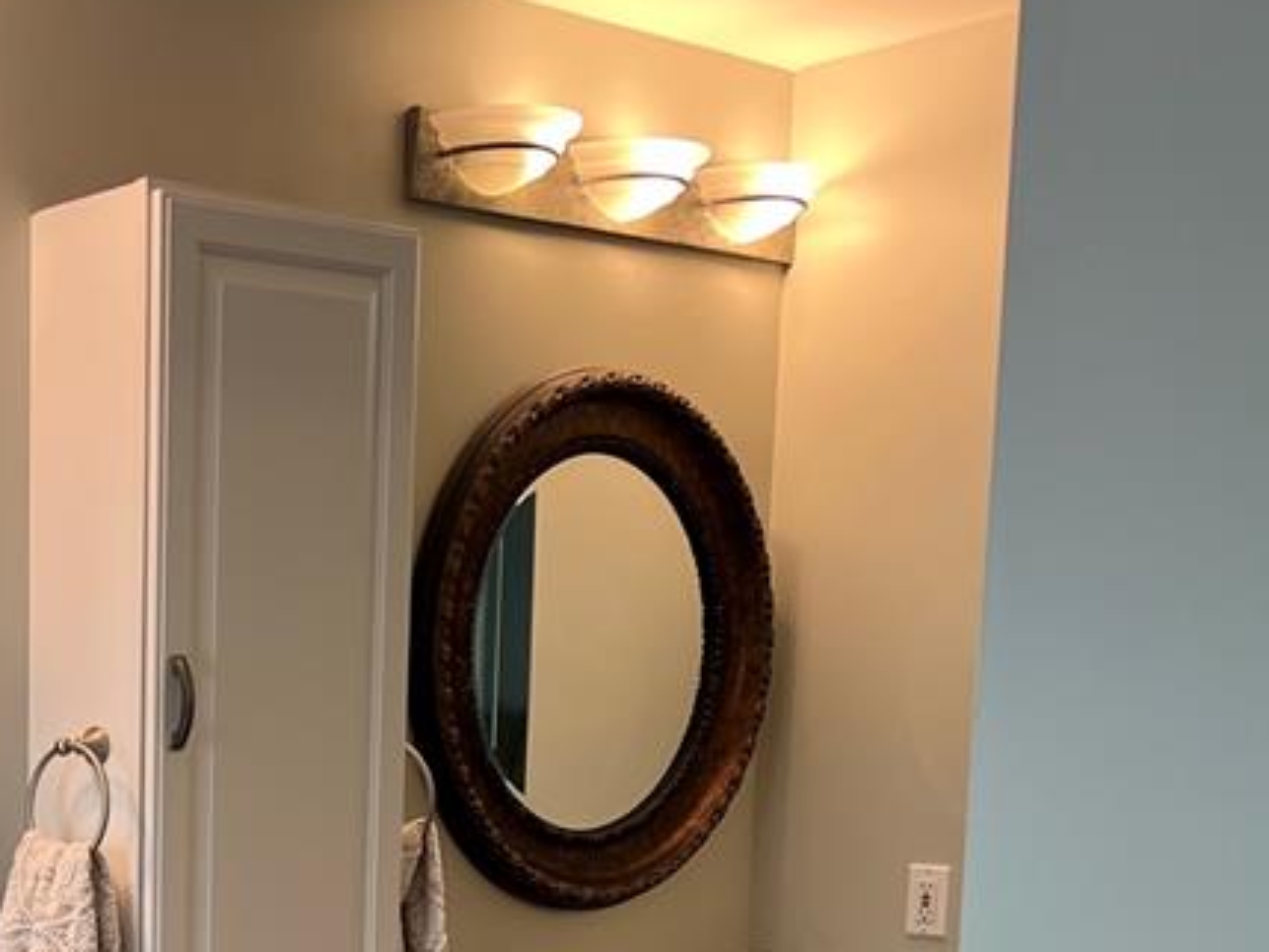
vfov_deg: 22.3
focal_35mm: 62
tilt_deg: -10.1
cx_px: -80
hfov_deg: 28.7
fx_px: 2274
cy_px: 1050
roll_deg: +0.7
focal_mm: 5.7
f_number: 1.5
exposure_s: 1/120
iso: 100
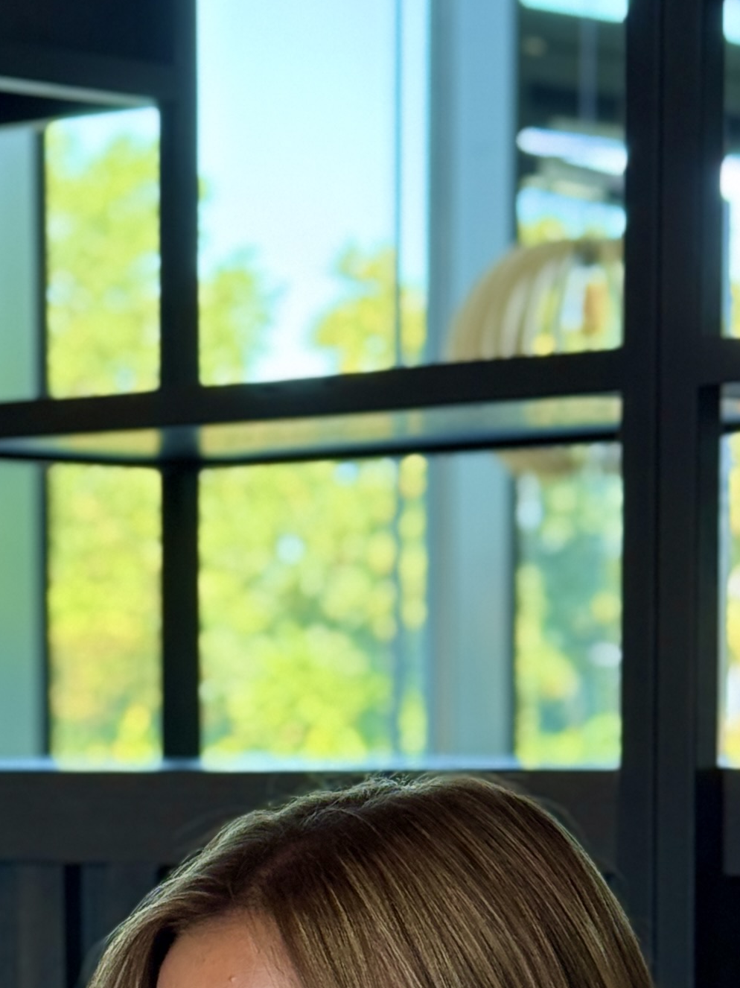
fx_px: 4163
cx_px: -25
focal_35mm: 146
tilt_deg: -4.8
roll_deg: +0.0
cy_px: 1077
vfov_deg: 13.3
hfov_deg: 10.1
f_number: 1.78
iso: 160
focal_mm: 6.76
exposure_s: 1/100
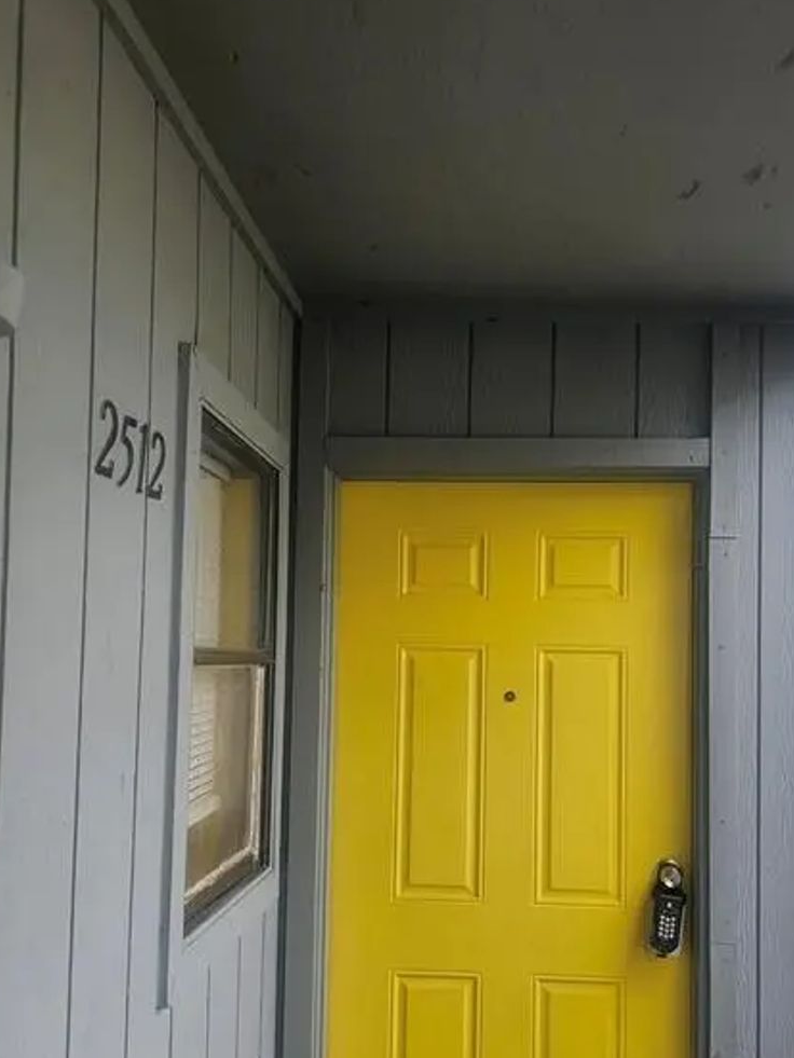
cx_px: 473
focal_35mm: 32
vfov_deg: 56.5
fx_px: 978
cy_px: 616
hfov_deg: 44.0
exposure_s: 1/359
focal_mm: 6.3
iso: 64
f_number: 1.7
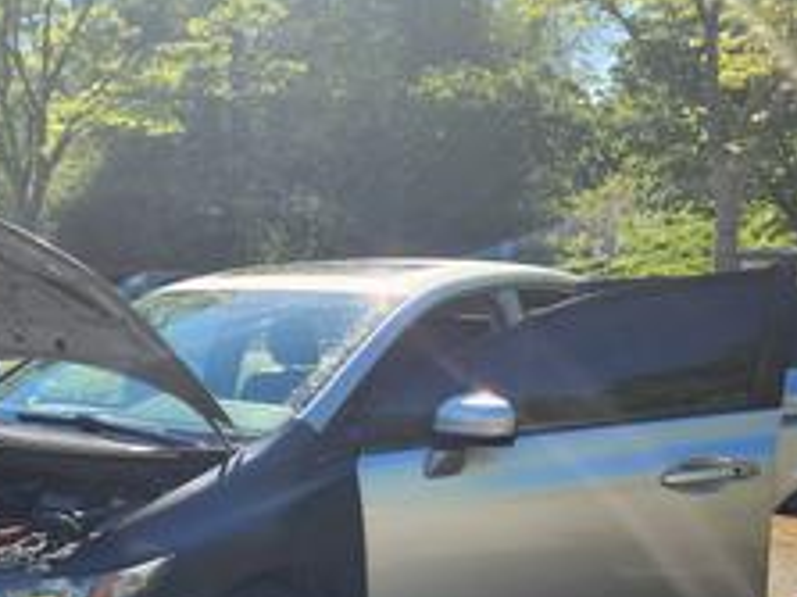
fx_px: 1197
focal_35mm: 52
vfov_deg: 27.5
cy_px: 465
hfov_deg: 35.7
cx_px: 161
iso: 20
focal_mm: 5.4
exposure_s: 1/1008
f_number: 1.8
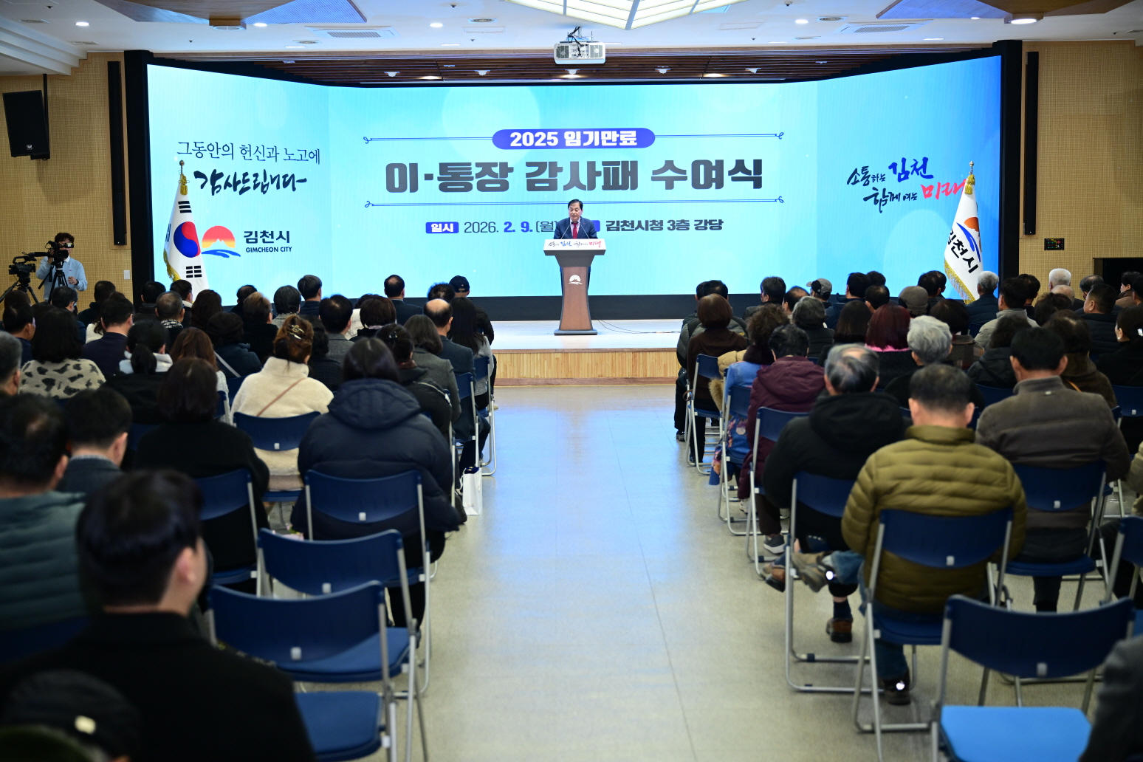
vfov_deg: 27.5
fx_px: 1556
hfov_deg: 40.3
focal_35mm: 49
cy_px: 381
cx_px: 572
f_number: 3.2
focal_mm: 49
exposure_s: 1/250
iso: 1000
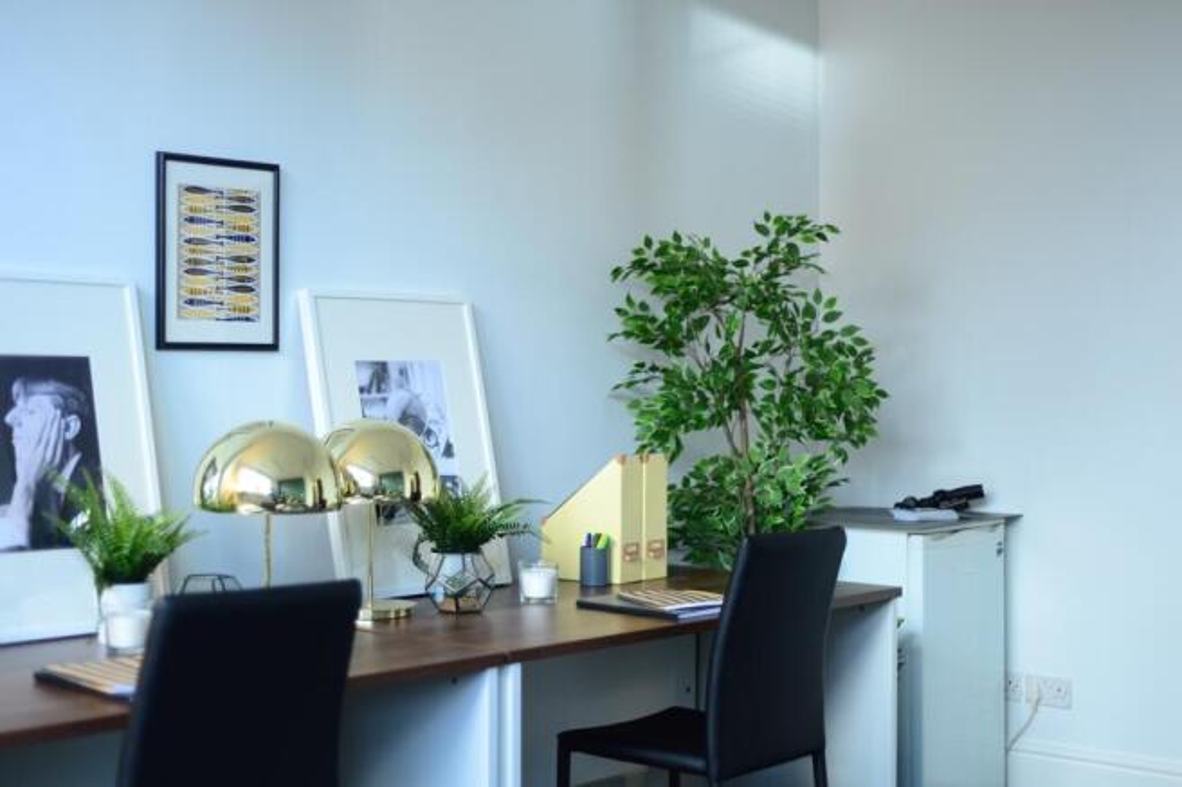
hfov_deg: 39.6
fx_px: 1641
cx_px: 591
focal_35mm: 50
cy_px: 394
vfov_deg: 27.0
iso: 1250
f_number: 1.8
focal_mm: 50
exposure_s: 1/500
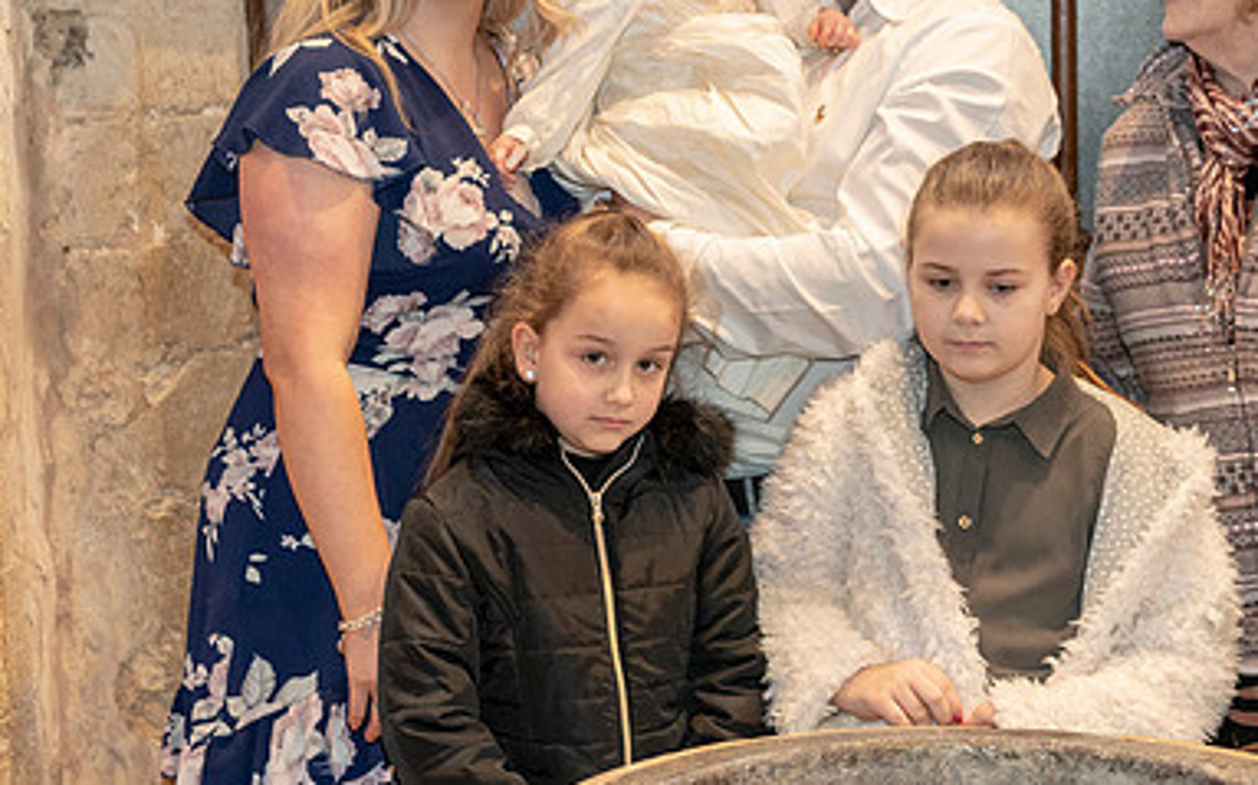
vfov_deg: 15.2
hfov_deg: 24.3
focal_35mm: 85
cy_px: 153
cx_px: 834
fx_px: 2913
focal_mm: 55
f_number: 4
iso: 3200
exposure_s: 1/160
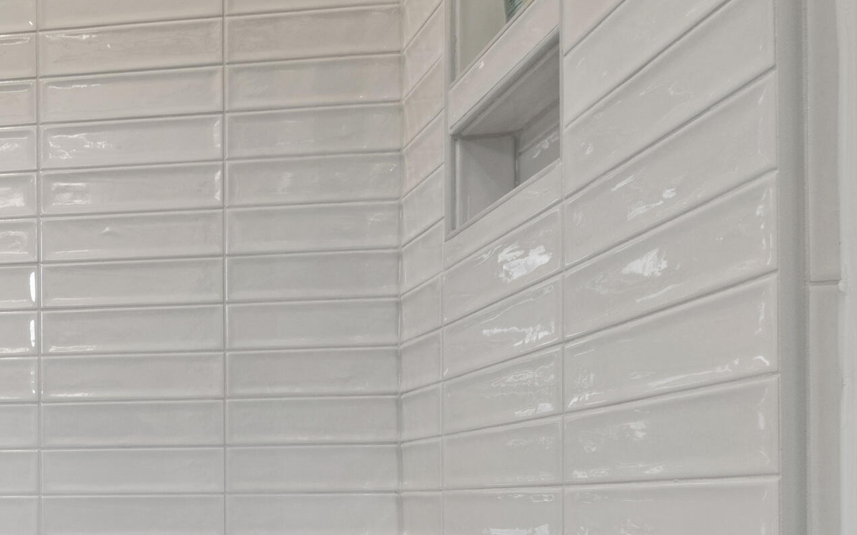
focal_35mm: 36
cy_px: 503
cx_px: -61
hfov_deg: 43.4
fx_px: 841
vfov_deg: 33.1
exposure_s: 1/4
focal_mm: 10
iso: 100
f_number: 9
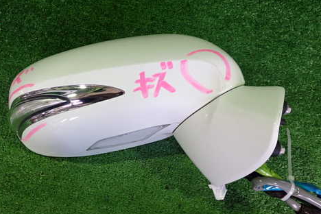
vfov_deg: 33.4
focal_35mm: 40
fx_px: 357
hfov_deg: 48.4
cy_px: 114
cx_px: 154
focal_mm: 5.4
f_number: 2.3
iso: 640
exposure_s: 1/80
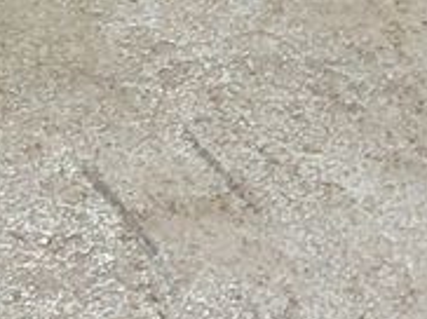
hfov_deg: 10.6
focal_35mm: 165
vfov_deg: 8.7
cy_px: -213
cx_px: -530
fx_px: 2033
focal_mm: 4.6
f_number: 1.8
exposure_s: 1/25
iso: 400
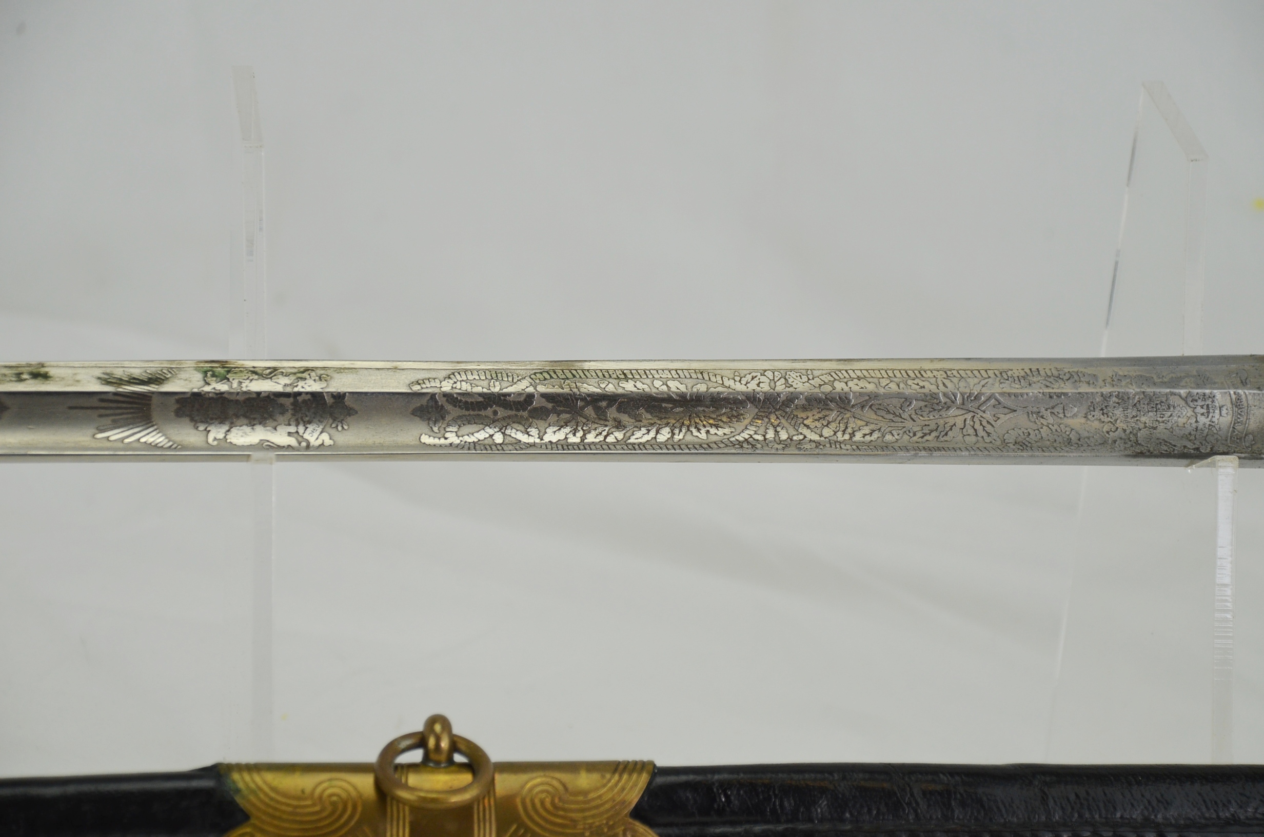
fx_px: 4205
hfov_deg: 17.1
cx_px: 632
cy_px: 418
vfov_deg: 11.4
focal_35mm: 120
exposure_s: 1/250
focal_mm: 80
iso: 500
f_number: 5.6
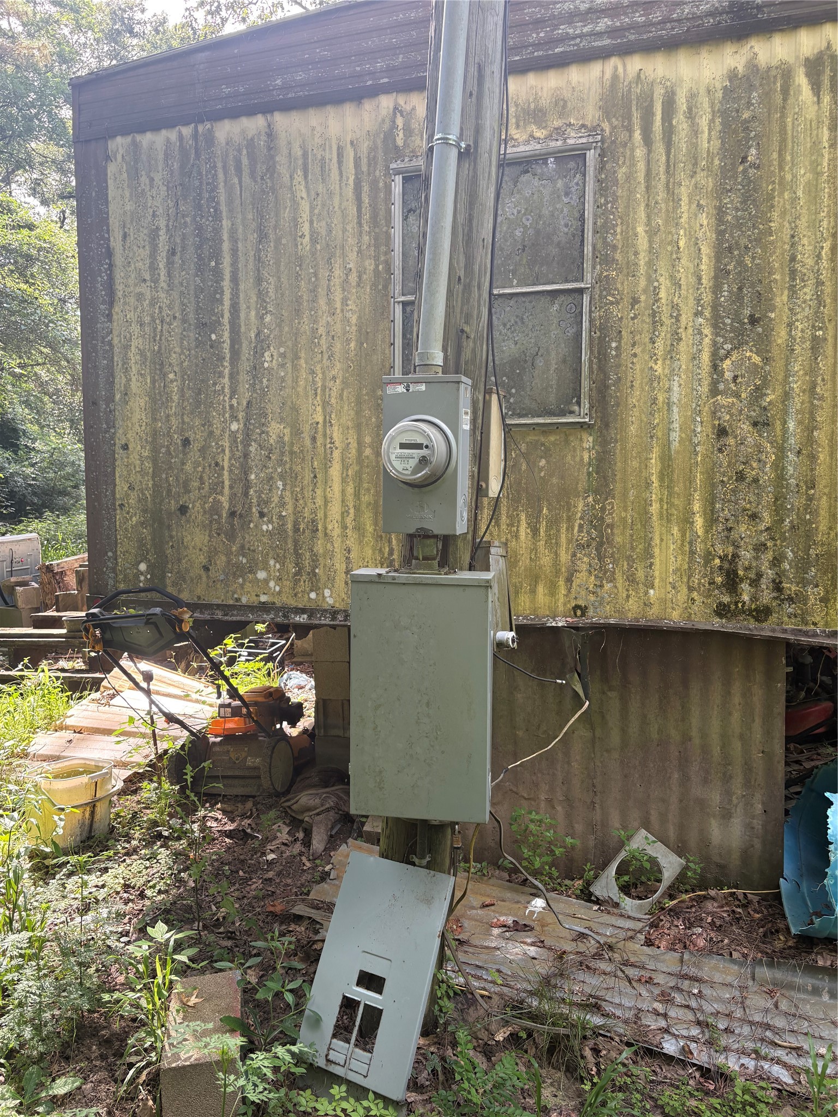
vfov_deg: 67.3
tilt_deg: -3.8
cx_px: 419
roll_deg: -0.2
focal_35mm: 26
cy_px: 558
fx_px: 839
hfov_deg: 53.1
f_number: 1.6
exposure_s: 1/228
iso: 80
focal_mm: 5.96
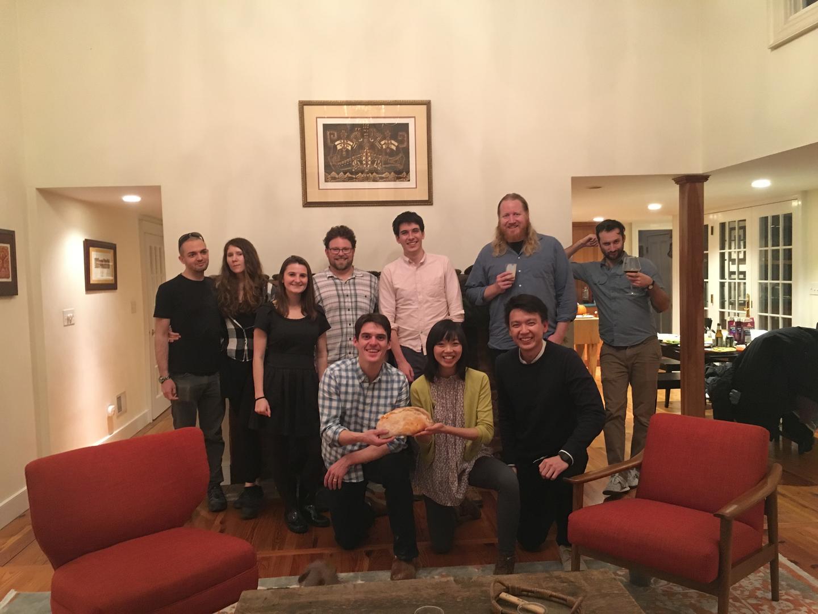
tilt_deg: -1.9
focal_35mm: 29
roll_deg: +1.9
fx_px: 685
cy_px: 307
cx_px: 409
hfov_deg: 61.7
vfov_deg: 48.2
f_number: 2.2
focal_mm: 4.15
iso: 200
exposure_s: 1/15
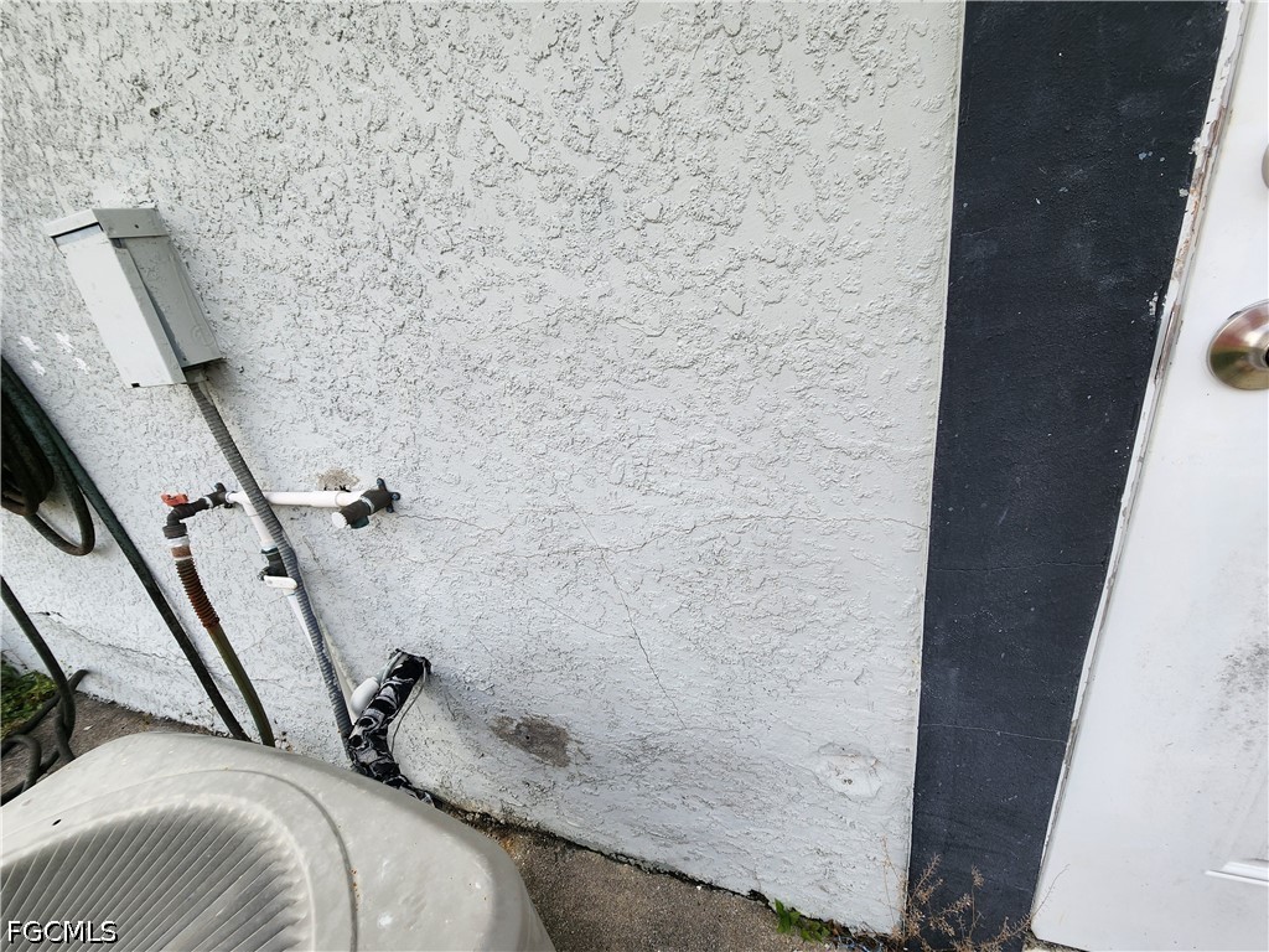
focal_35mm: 13
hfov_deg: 106.2
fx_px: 477
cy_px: 476
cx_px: 634
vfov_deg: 89.9
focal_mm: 2.2
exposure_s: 1/511
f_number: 2.2
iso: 50
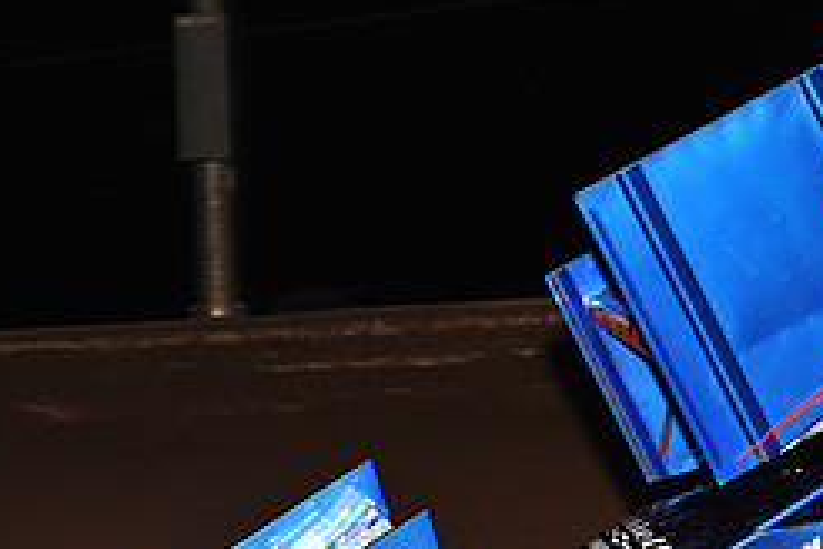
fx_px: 4960
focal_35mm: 217
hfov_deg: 9.4
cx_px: 927
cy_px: 445
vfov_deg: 6.3
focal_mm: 92
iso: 1000
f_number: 8
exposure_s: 1/320
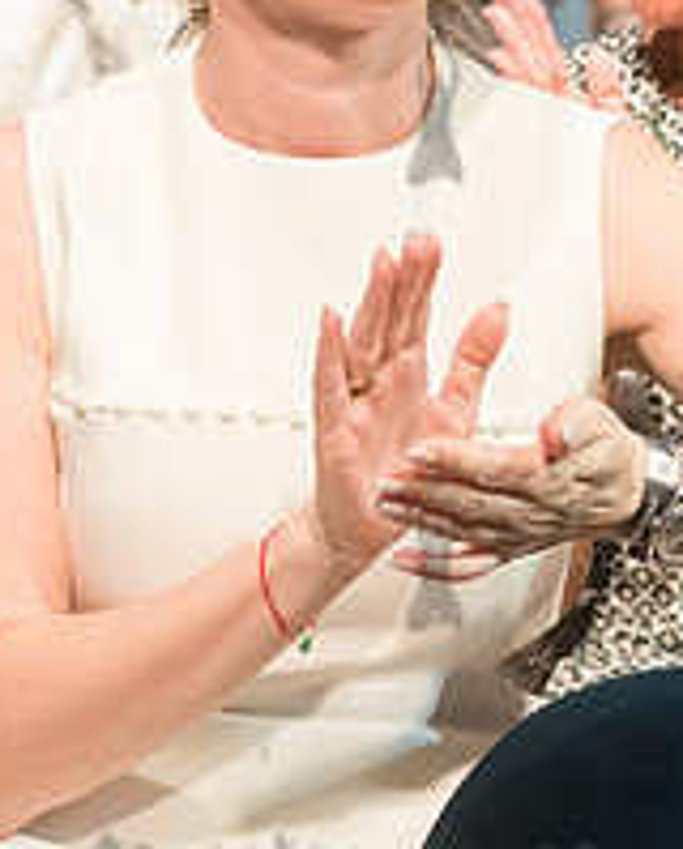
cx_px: 285
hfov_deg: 6.3
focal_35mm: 245
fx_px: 6172
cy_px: 68
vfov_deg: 7.8
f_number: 4.5
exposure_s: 1/250
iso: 6400
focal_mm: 80
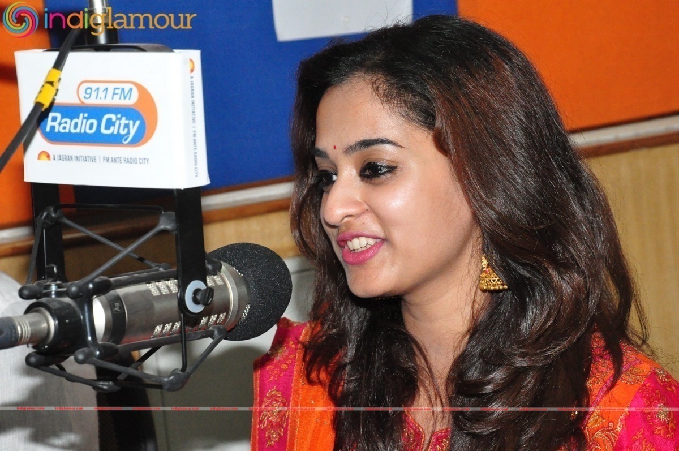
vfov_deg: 12.1
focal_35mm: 112
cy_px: 226
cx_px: 340
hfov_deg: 18.2
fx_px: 2119
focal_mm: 75
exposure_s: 1/125
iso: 3200
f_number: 7.1
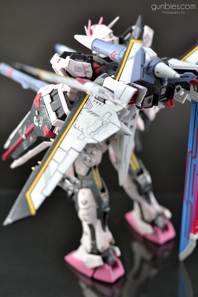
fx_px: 619
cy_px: 148
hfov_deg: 18.2
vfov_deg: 27.0
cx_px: 99
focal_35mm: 75
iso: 400
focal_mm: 50
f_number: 3.5
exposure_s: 1/80
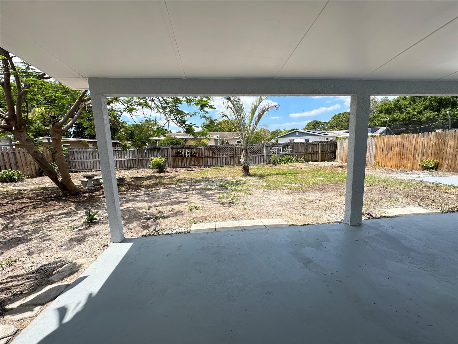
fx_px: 185
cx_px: 229
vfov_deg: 85.7
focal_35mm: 14
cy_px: 172
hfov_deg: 102.1
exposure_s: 1/1276
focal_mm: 2.22
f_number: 2.2
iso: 50
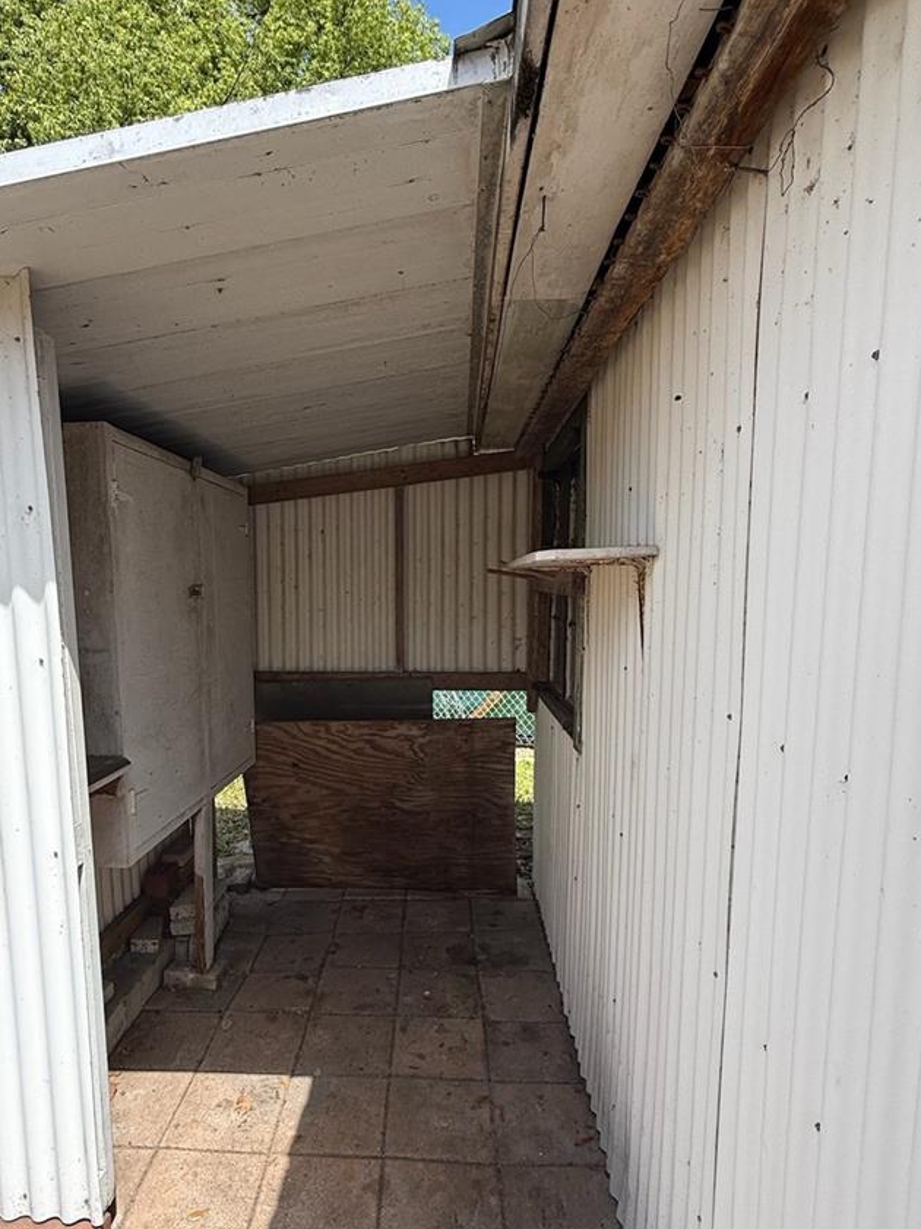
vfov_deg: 81.5
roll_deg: -0.7
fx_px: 709
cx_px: 401
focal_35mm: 20
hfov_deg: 65.7
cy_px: 677
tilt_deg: -6.0
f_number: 2.2
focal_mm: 2.22
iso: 64
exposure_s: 1/574
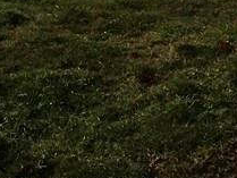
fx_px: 973
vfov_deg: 9.5
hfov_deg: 13.2
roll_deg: -2.0
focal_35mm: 142
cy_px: -213
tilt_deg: +1.3
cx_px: -112
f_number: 2.2
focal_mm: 4.15
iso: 32
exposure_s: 1/3300
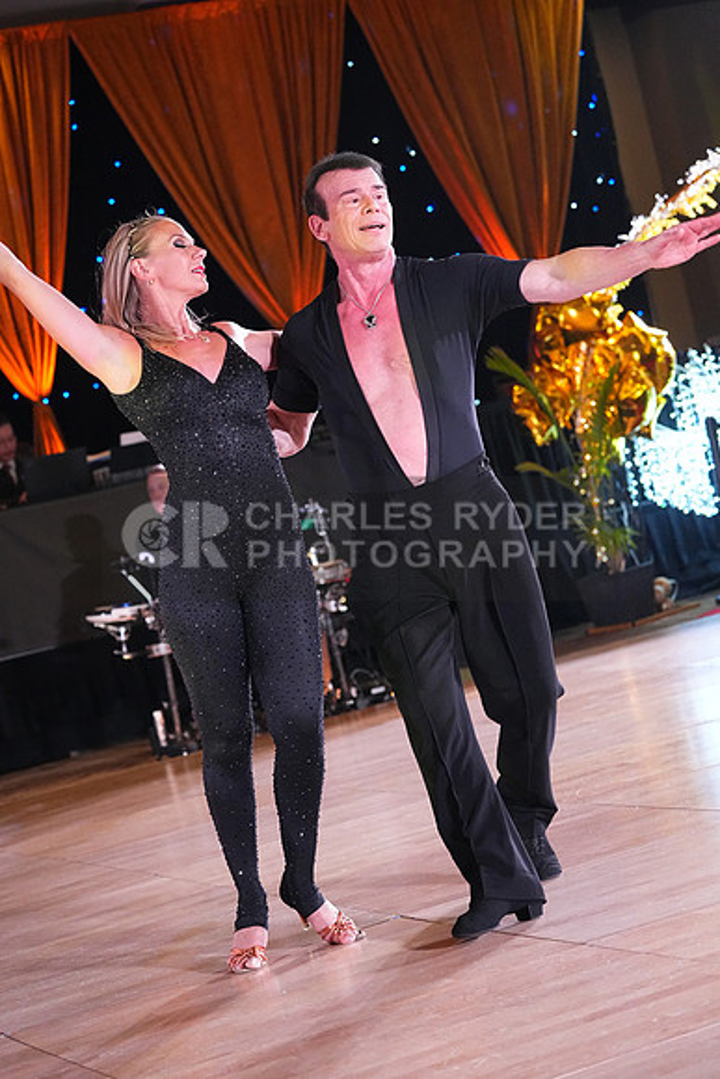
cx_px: 360
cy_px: 540
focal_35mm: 85
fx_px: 2548
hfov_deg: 16.1
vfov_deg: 23.9
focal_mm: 85
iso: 8000
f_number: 4
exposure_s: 1/400
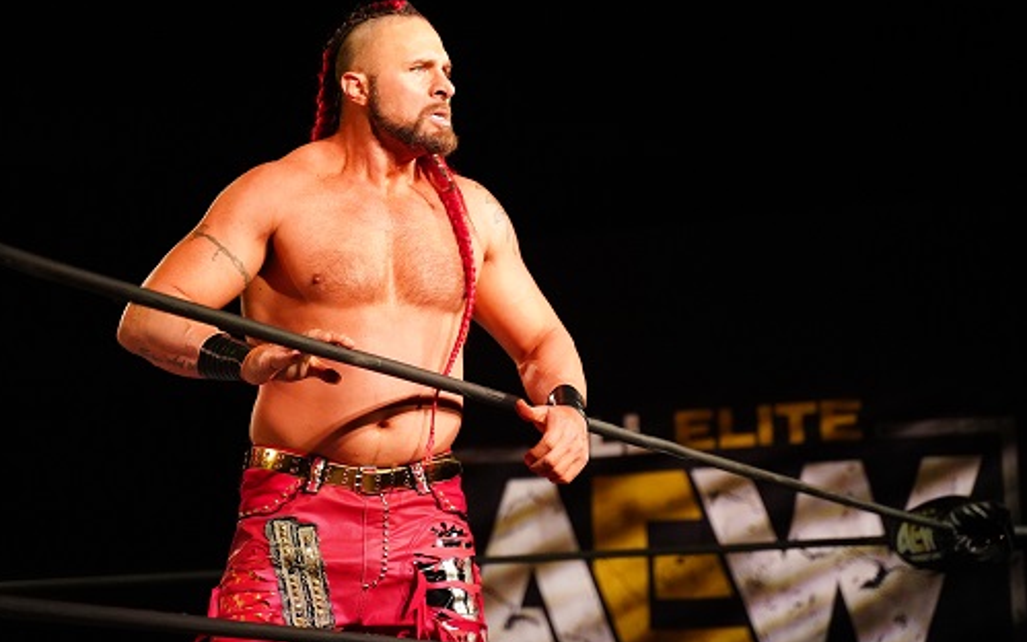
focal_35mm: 92
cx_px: 471
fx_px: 2575
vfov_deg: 14.2
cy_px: 255
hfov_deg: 22.5
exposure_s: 1/1000
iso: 10000
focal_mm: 75
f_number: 2.8
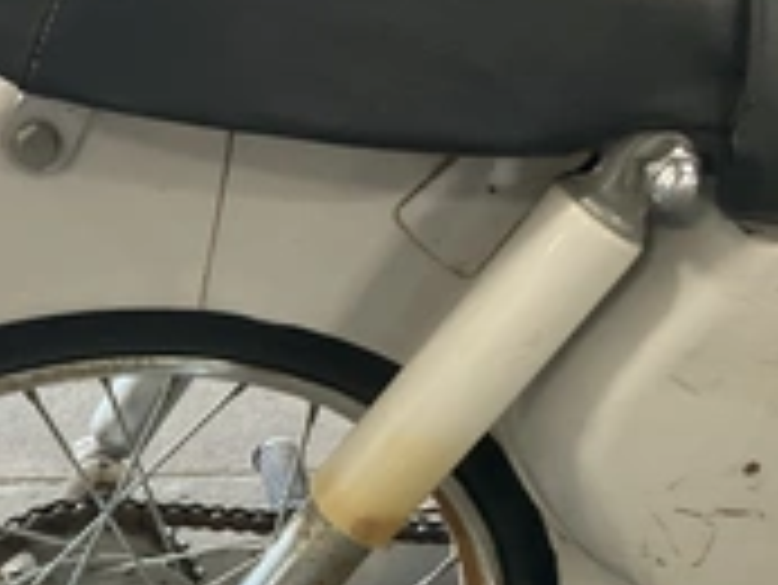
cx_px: 207
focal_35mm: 67
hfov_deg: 28.6
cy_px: 608
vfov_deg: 21.1
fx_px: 1507
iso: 160
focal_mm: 3
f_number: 1.8
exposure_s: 1/60
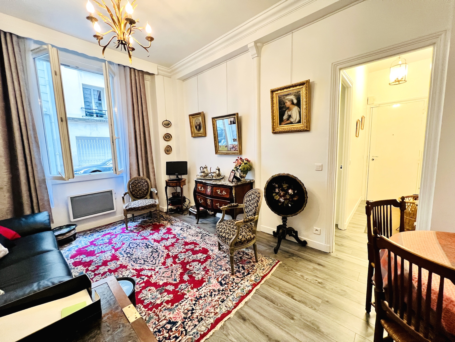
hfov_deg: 106.2
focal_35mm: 13
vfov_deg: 89.9
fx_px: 171
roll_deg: +1.0
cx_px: 228
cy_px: 171
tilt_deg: -7.1
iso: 400
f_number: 1.8
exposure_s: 1/50
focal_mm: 1.57
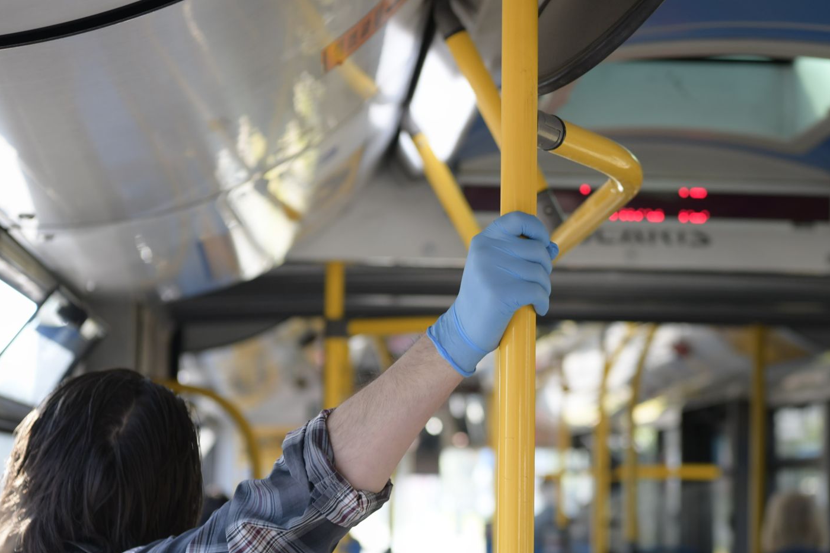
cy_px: 347
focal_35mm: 100
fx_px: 2305
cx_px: 506
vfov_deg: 13.7
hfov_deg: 20.4
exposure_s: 1/250
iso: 640
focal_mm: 70
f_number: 4
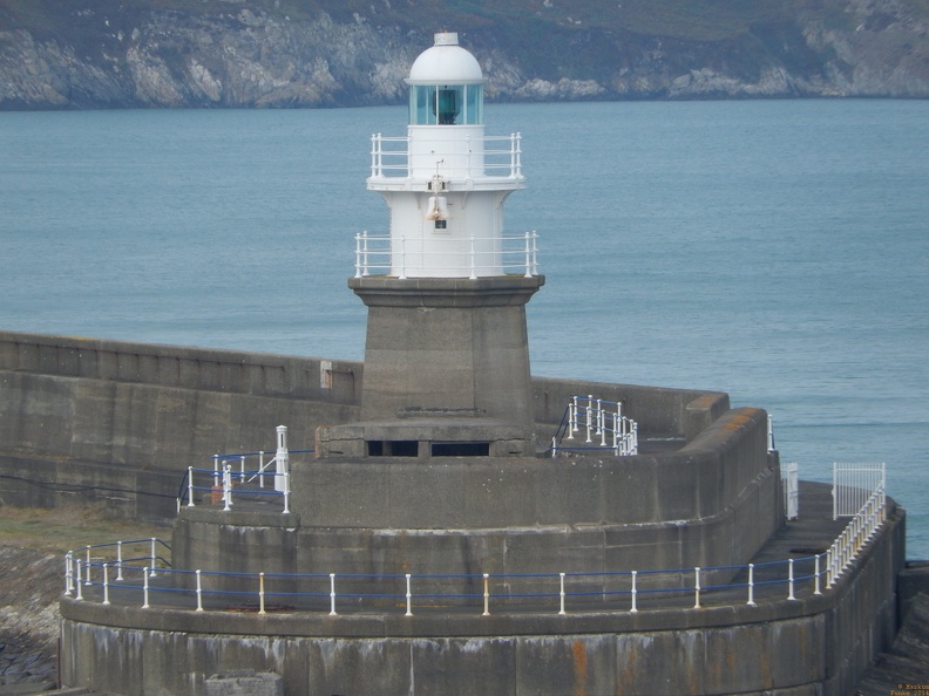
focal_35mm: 383
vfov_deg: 3.9
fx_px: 10279
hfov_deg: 5.2
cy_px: 348
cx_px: 464
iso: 125
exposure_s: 1/400
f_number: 6.2
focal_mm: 68.7
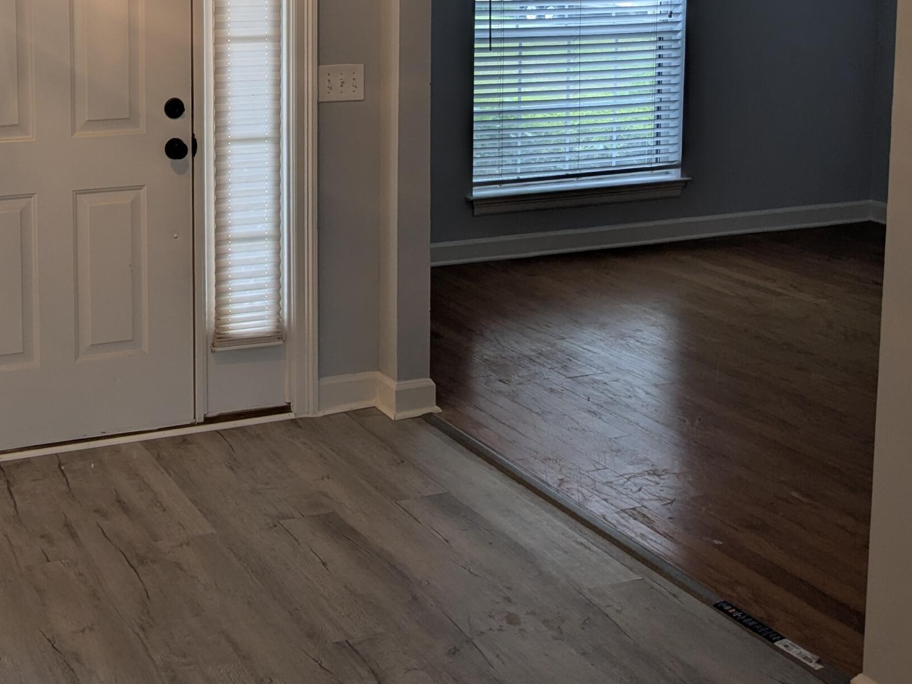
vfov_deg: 28.1
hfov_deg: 36.5
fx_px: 1317
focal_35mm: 50
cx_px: 145
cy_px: 75
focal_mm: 4.38
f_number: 1.73
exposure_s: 1/168
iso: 53
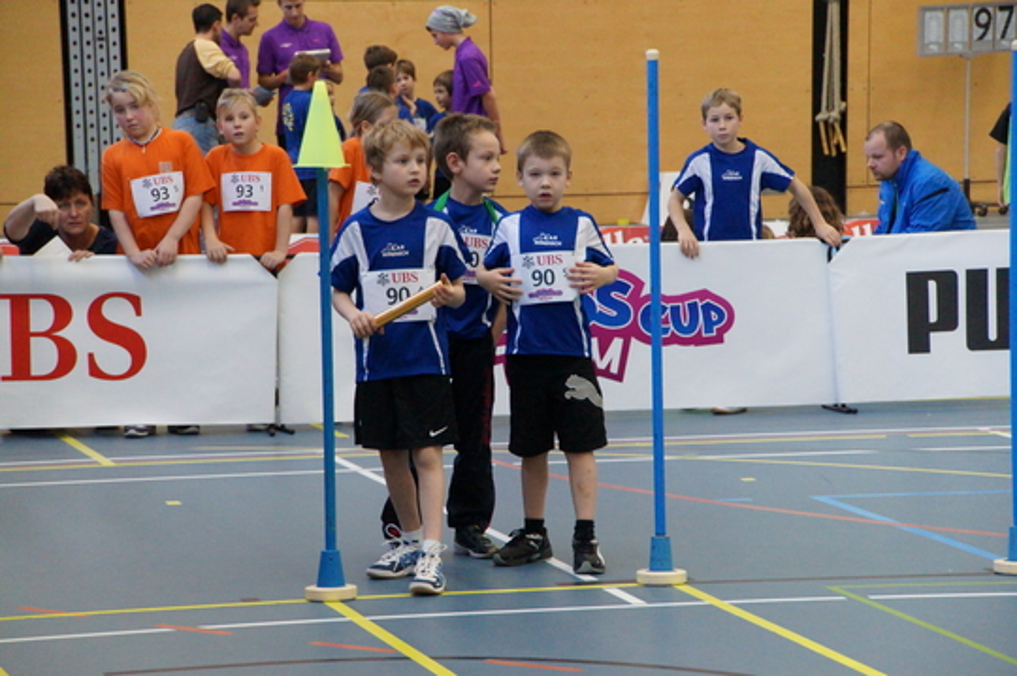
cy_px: 338
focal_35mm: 165
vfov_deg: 8.3
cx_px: 508
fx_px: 4657
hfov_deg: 12.5
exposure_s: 1/160
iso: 3200
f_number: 5.6
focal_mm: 110
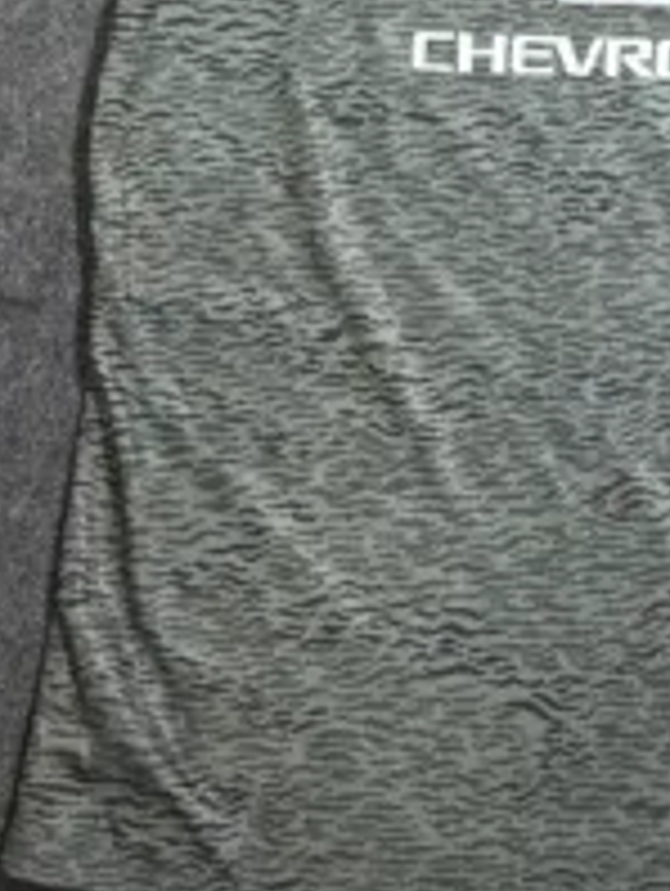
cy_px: 169
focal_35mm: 70
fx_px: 1803
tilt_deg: -61.1
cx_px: 634
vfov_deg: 27.2
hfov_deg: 20.5
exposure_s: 1/50
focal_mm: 5.7
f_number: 1.5
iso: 400
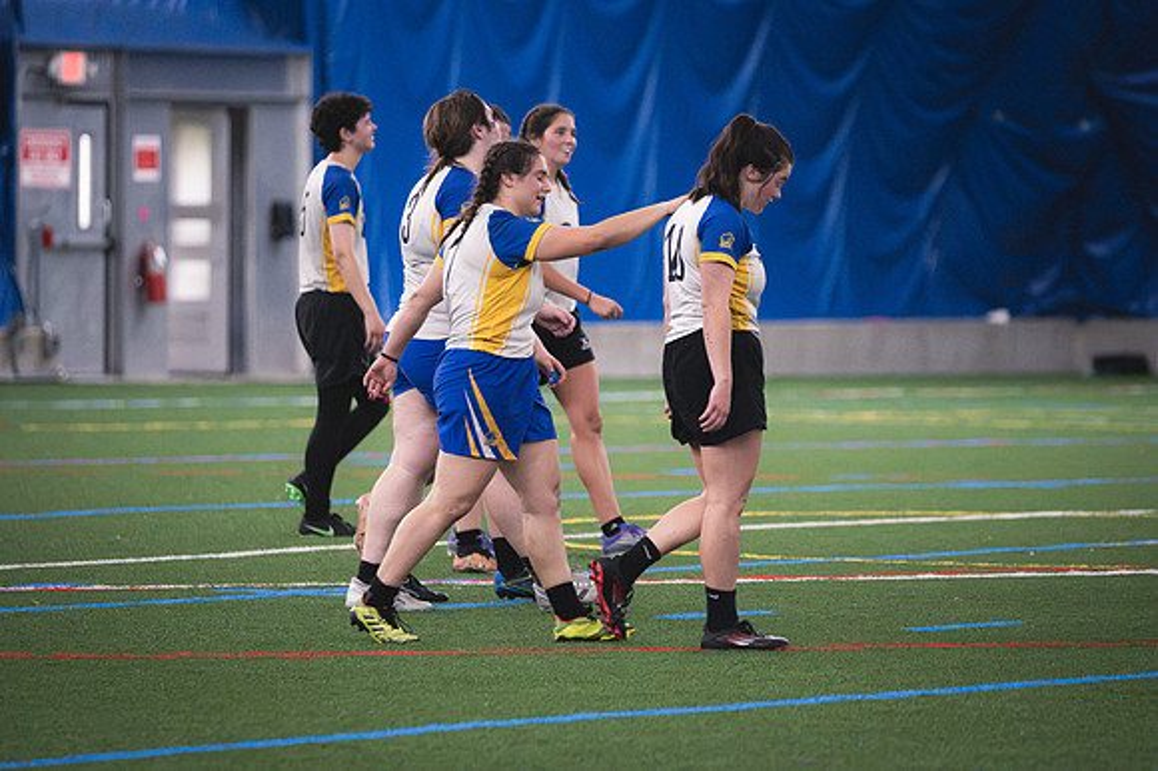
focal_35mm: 300
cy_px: 386
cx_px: 579
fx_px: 9644
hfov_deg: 6.9
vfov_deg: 4.6
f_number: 2.8
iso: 10000
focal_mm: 200
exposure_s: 1/640
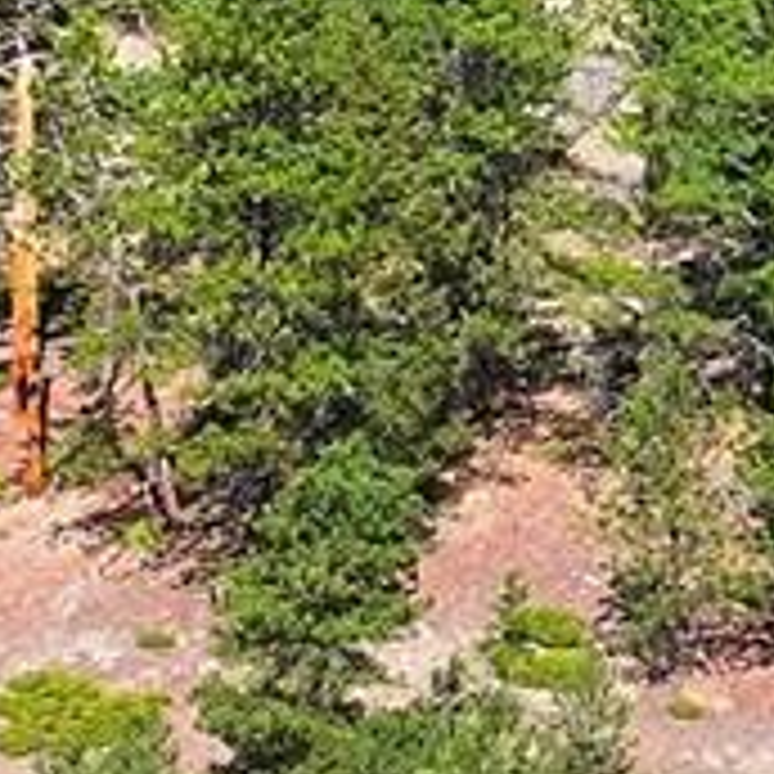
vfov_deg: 8.9
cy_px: 328
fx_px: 4984
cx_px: 1863
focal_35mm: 197
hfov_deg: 8.2
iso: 100
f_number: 8
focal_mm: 12.3
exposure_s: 1/200
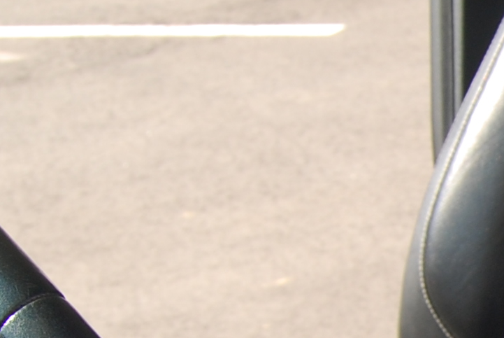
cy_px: 519
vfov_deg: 9.2
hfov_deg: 12.6
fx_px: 2033
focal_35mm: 145
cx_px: 980
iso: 125
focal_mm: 18
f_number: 5.6
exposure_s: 1/125
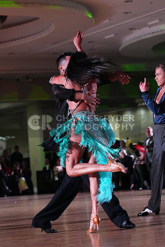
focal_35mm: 135
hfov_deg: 10.2
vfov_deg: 15.2
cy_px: 124
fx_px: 927
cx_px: 82
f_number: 5.6
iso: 10000
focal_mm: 135
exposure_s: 1/400
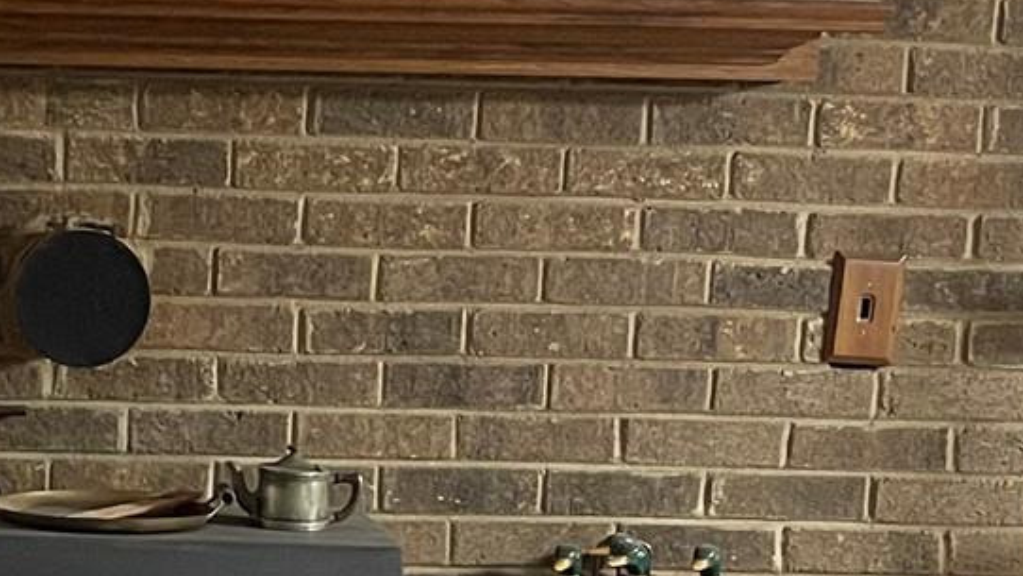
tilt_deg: -10.6
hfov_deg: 20.3
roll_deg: -2.2
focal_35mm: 103
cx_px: 98
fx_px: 2794
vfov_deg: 11.6
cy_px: 621
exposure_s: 1/30
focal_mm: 5.1
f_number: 1.6
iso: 800
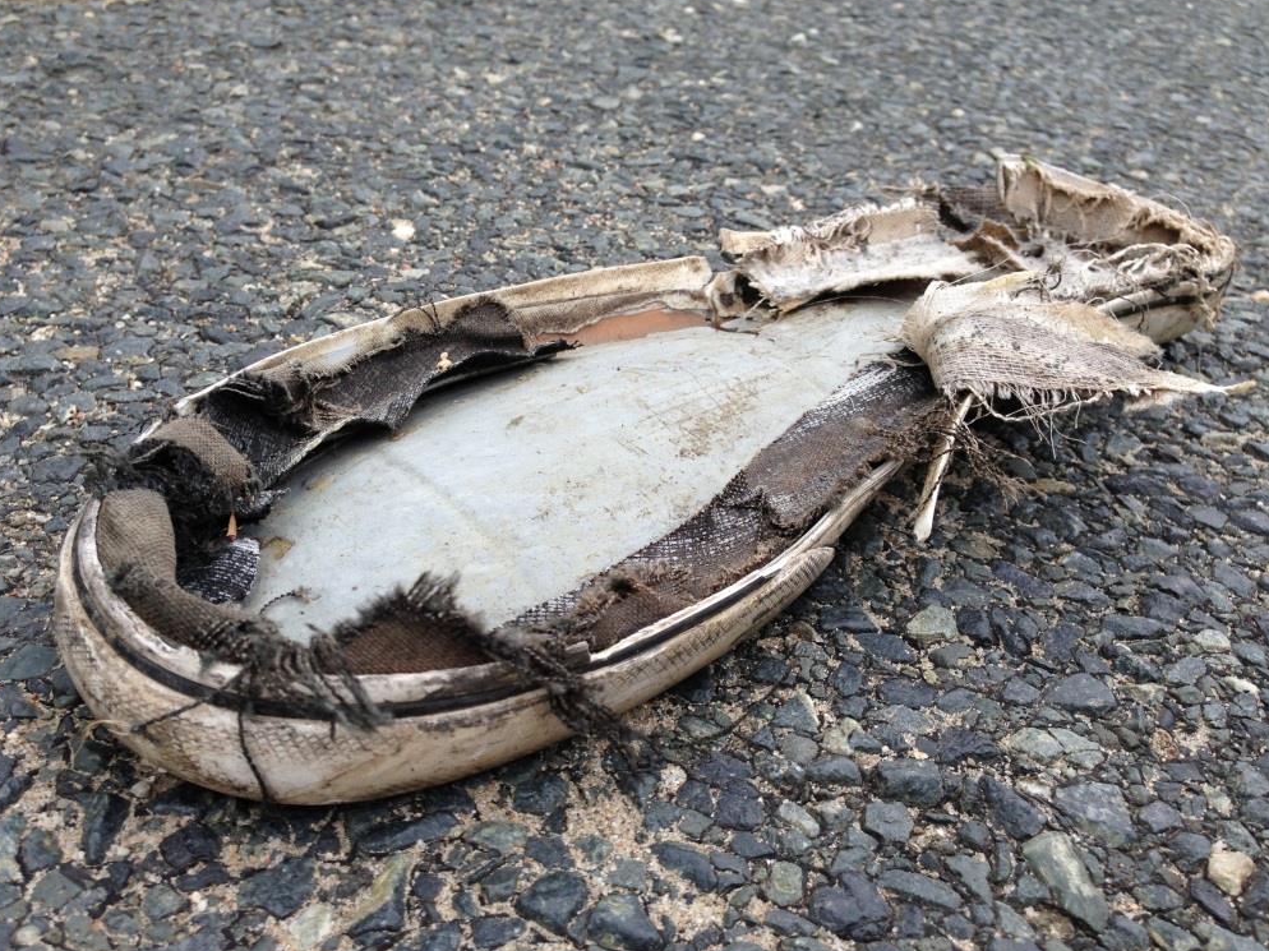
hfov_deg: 54.0
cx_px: 618
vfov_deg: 41.8
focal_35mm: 34
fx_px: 1246
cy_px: 475
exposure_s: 1/187
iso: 50
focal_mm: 4.13
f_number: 2.4
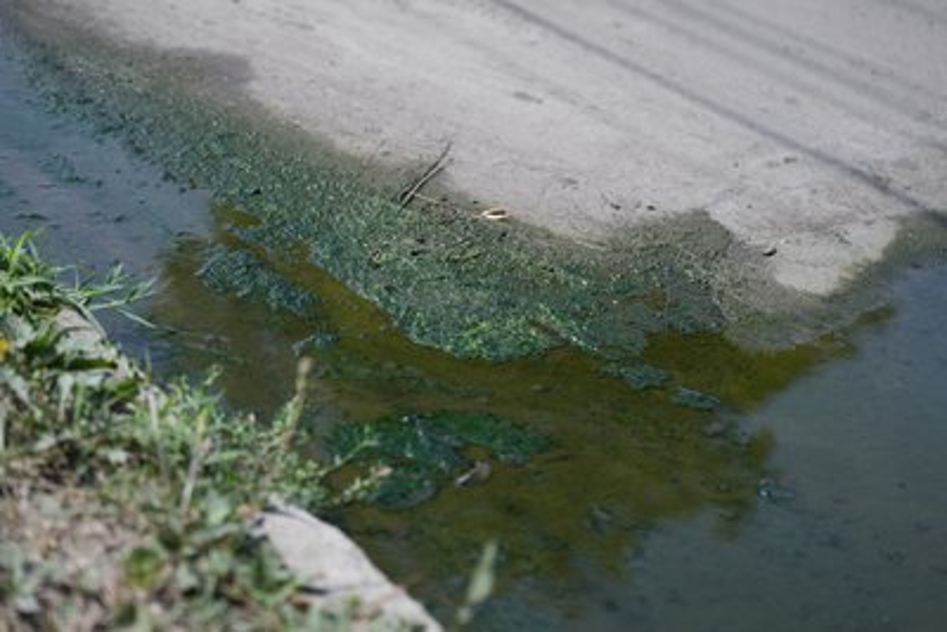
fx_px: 1842
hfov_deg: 28.8
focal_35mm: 70
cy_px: 316
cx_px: 474
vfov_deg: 19.5
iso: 200
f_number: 2.8
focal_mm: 70
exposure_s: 1/3200
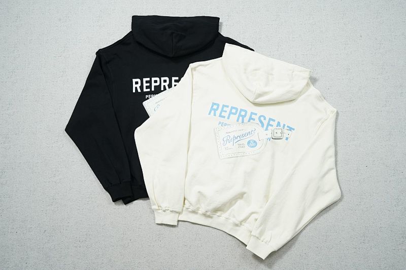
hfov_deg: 54.4
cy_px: 135
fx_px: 395
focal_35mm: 35
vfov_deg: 37.8
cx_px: 203
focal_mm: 35
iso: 1600
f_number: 10
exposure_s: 1/100
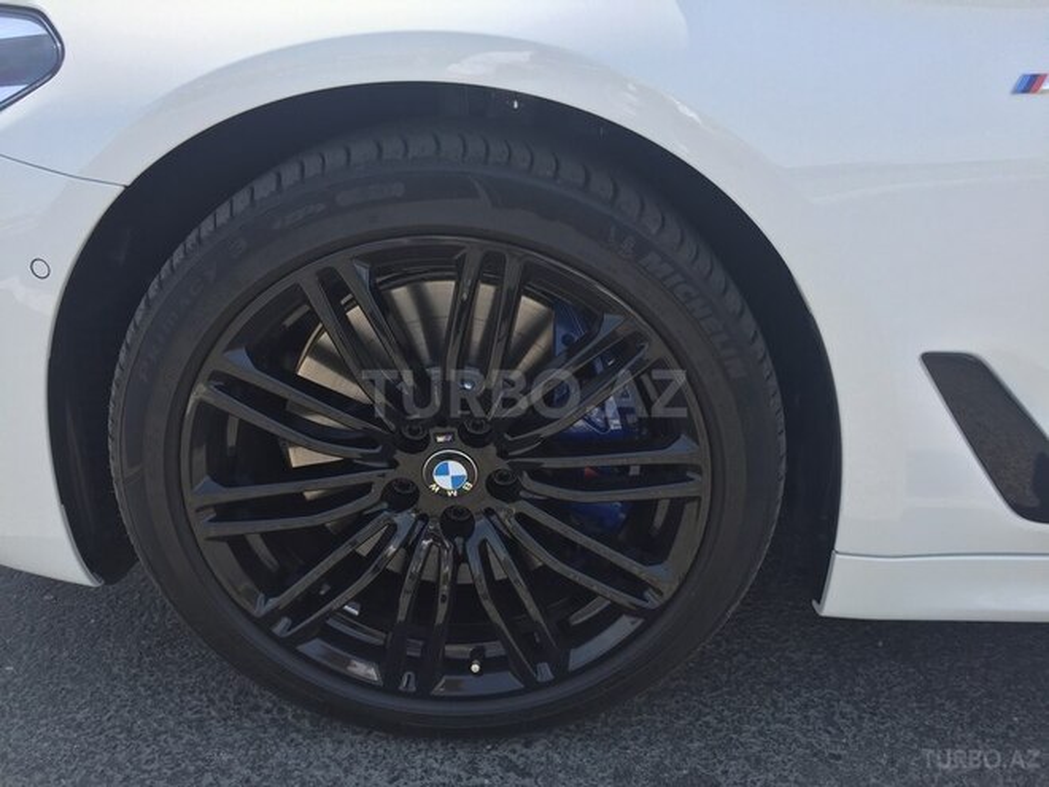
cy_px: 394
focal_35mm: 29
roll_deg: -2.2
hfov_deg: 61.7
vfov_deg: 48.2
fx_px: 879
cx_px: 524
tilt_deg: -23.6
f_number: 2.2
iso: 32
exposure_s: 1/670
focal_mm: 4.15
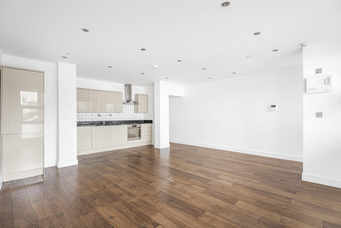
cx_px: 170
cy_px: 114
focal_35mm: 17
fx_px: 157
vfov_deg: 71.7
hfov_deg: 94.6
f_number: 7.1
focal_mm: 16.6
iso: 400
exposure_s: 1/4
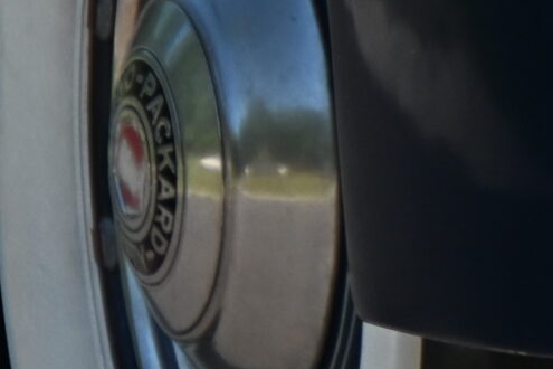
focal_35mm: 1459
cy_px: -157
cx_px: 931
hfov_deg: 1.4
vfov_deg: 0.9
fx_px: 22410
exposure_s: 1/250
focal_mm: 188
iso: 500
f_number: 6
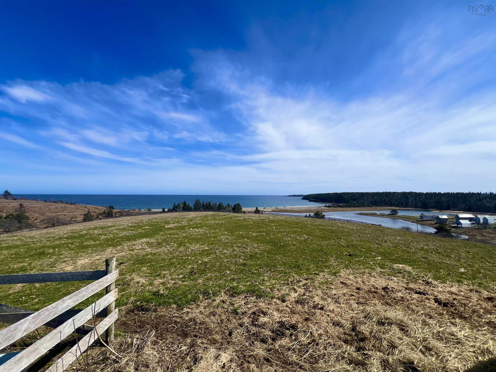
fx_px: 186
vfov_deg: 89.9
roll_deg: -0.9
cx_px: 248
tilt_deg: +1.7
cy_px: 186
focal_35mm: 13
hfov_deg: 106.2
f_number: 1.8
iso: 32
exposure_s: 1/3125
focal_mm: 1.57
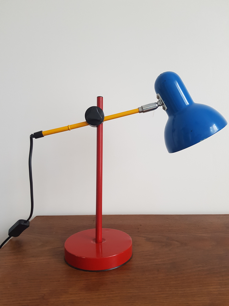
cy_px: 153
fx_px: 229
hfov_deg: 53.1
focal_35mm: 26
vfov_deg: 67.3
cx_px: 114
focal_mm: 4.2
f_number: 1.7
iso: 160
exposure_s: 1/50
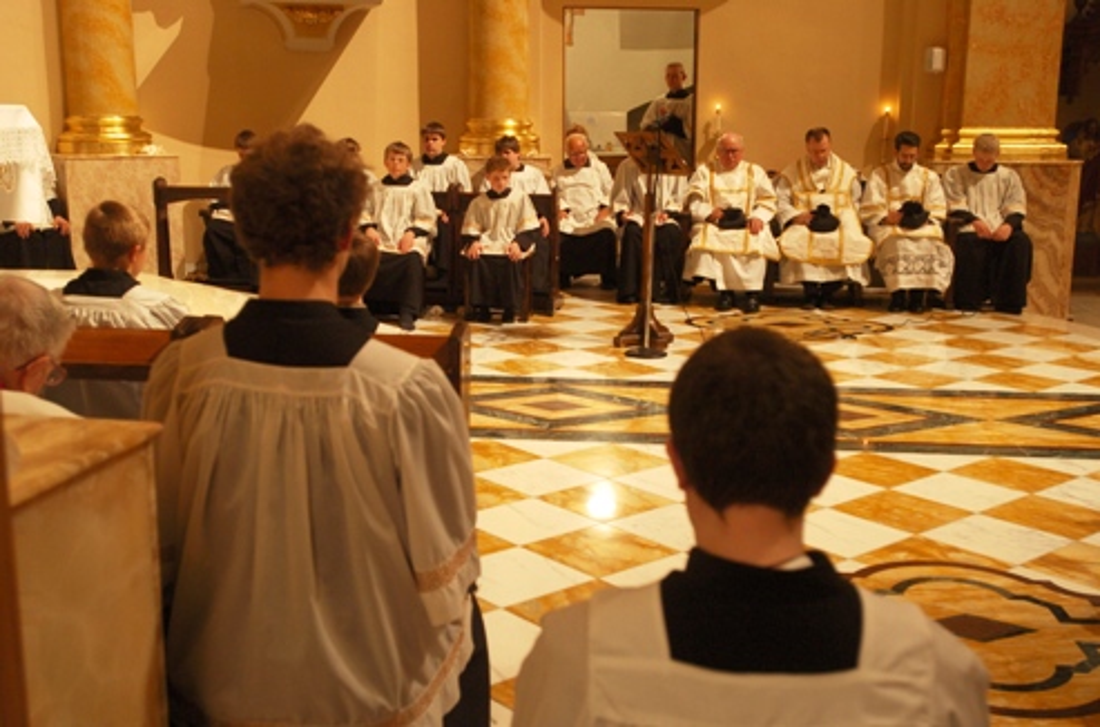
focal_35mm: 42
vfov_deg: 31.7
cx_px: 550
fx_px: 1280
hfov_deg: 46.5
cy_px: 364
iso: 400
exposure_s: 1/25
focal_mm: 28
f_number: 3.5
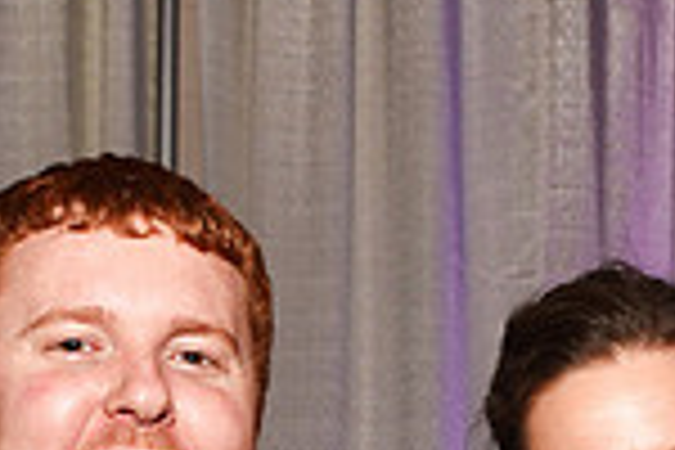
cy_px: 839
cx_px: 648
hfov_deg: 17.9
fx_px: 2100
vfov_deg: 11.3
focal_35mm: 112
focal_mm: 29
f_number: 5
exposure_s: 1/60
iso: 200
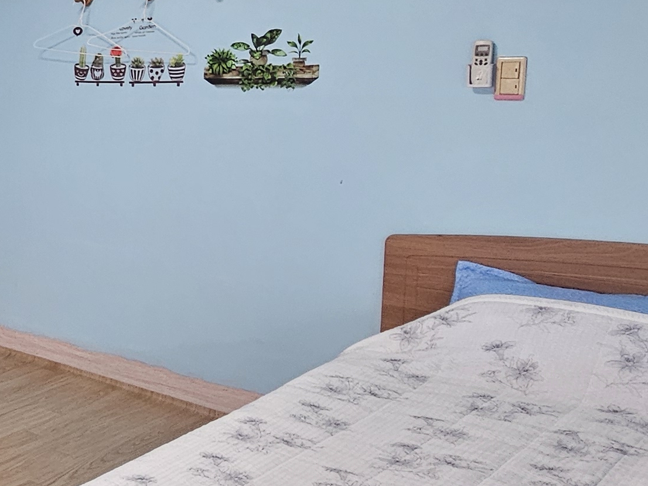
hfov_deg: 31.8
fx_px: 880
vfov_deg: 30.9
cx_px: -176
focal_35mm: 47
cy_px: 226
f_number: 2.2
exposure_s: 1/60
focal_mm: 2.2
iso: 200
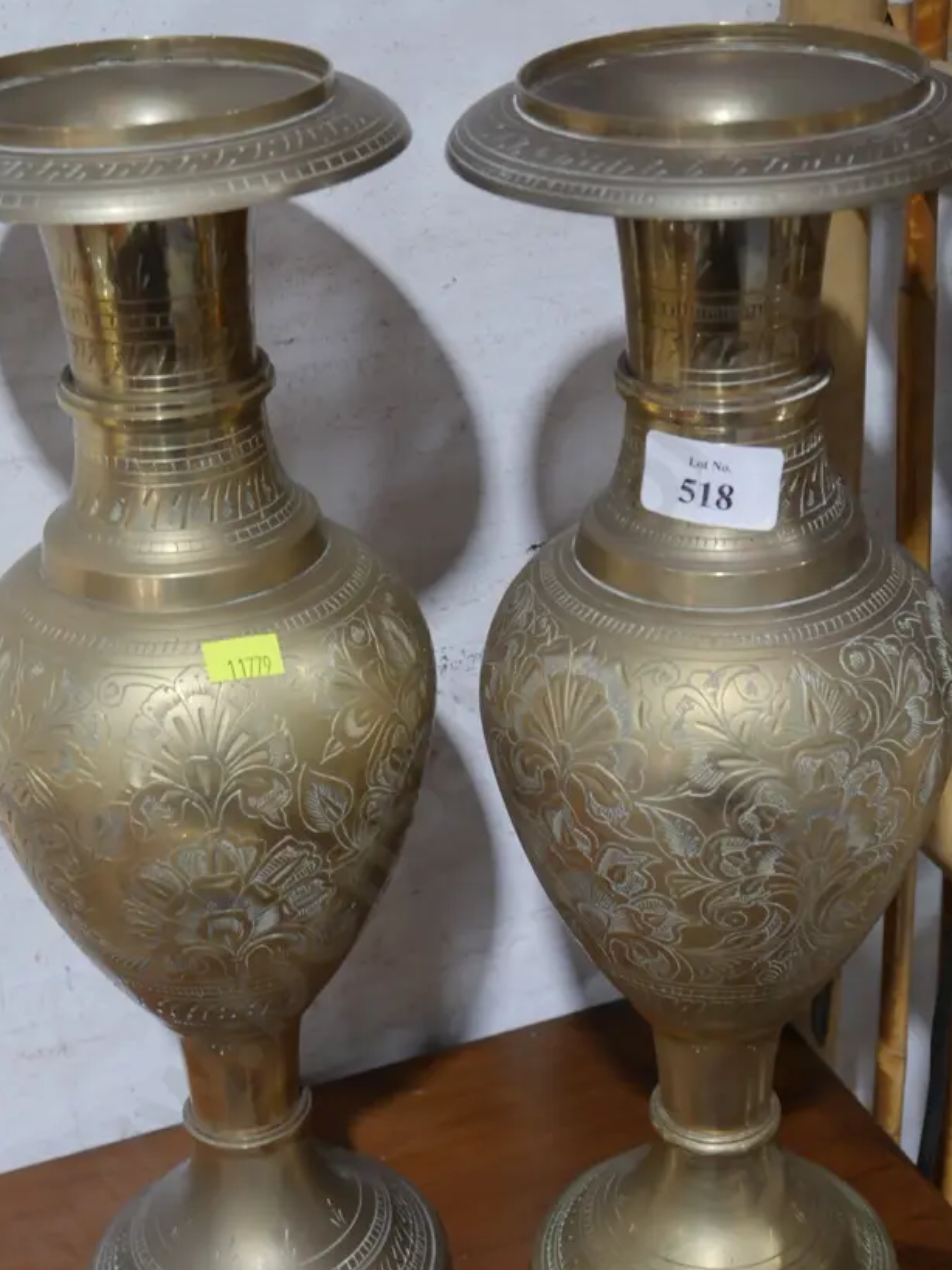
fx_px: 2201
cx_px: 502
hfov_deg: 24.4
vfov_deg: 32.2
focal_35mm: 60
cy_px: 678
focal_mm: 24
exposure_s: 1/60
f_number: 5.2
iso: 800
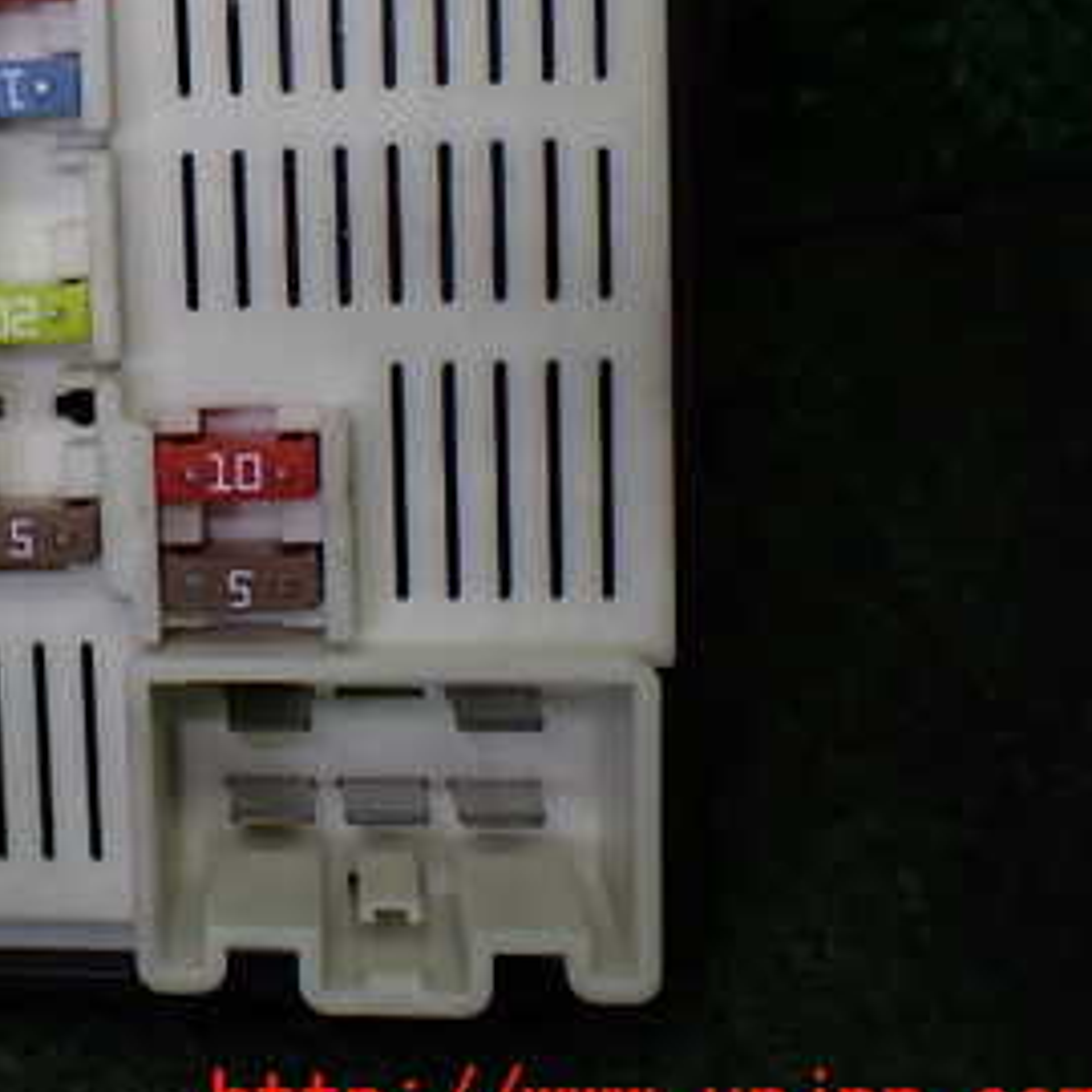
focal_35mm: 59
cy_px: 251
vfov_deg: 28.6
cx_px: -89
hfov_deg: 26.9
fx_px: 2106
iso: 100
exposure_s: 1/125
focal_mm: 5.4
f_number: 2.3
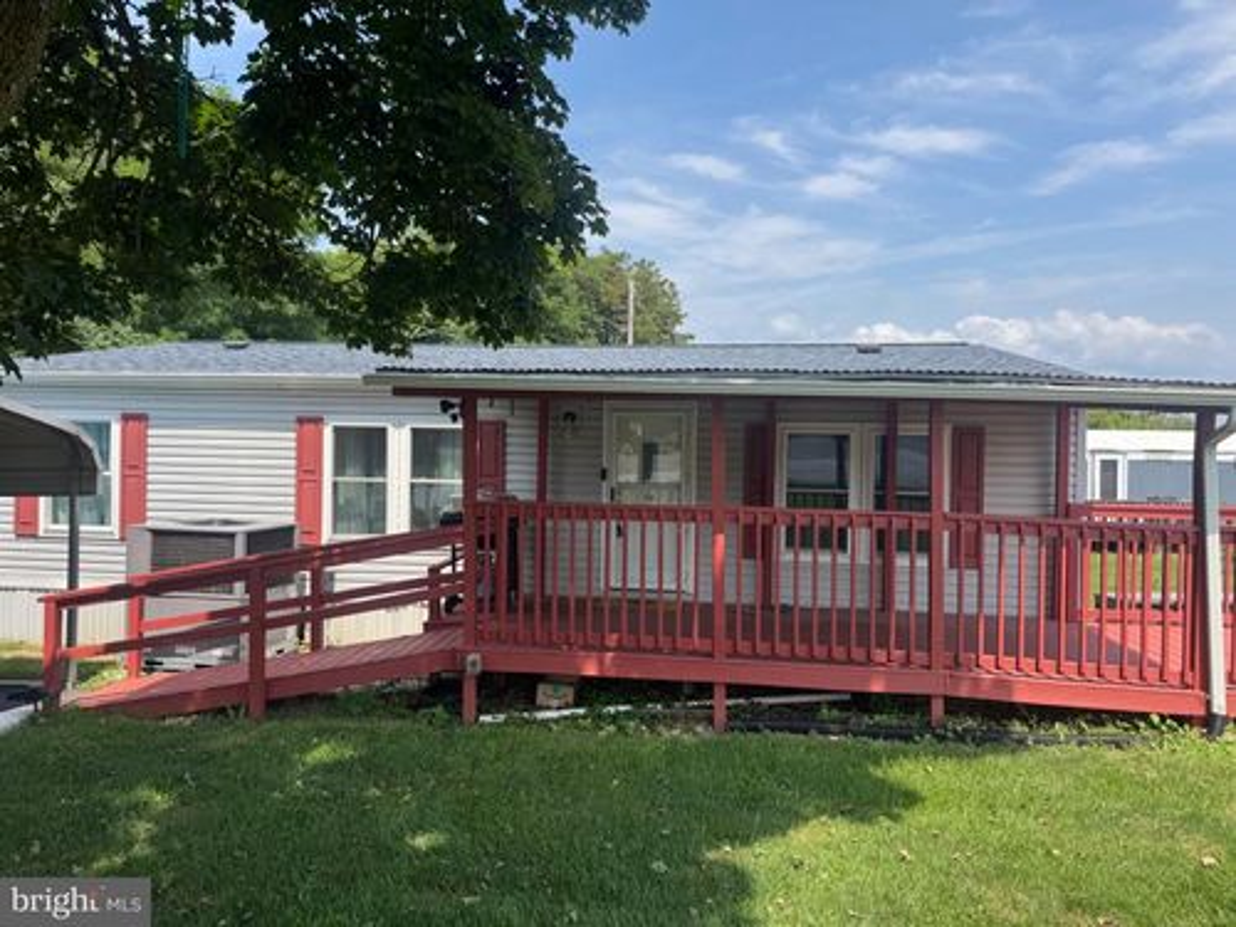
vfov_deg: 56.8
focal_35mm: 24
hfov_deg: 71.6
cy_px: 464
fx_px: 857
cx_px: 618
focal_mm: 6.76
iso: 80
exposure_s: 1/3247
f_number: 1.78
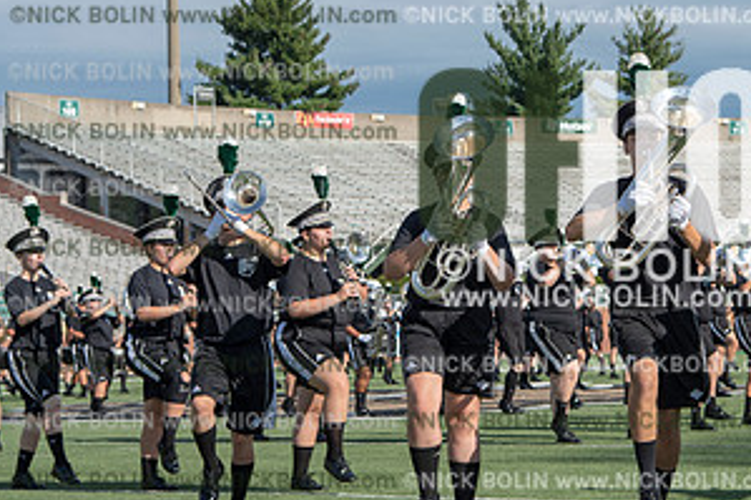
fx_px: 2106
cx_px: 595
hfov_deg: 20.0
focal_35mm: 101
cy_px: 190
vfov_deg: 13.5
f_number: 5.6
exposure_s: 1/640
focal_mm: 52
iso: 100
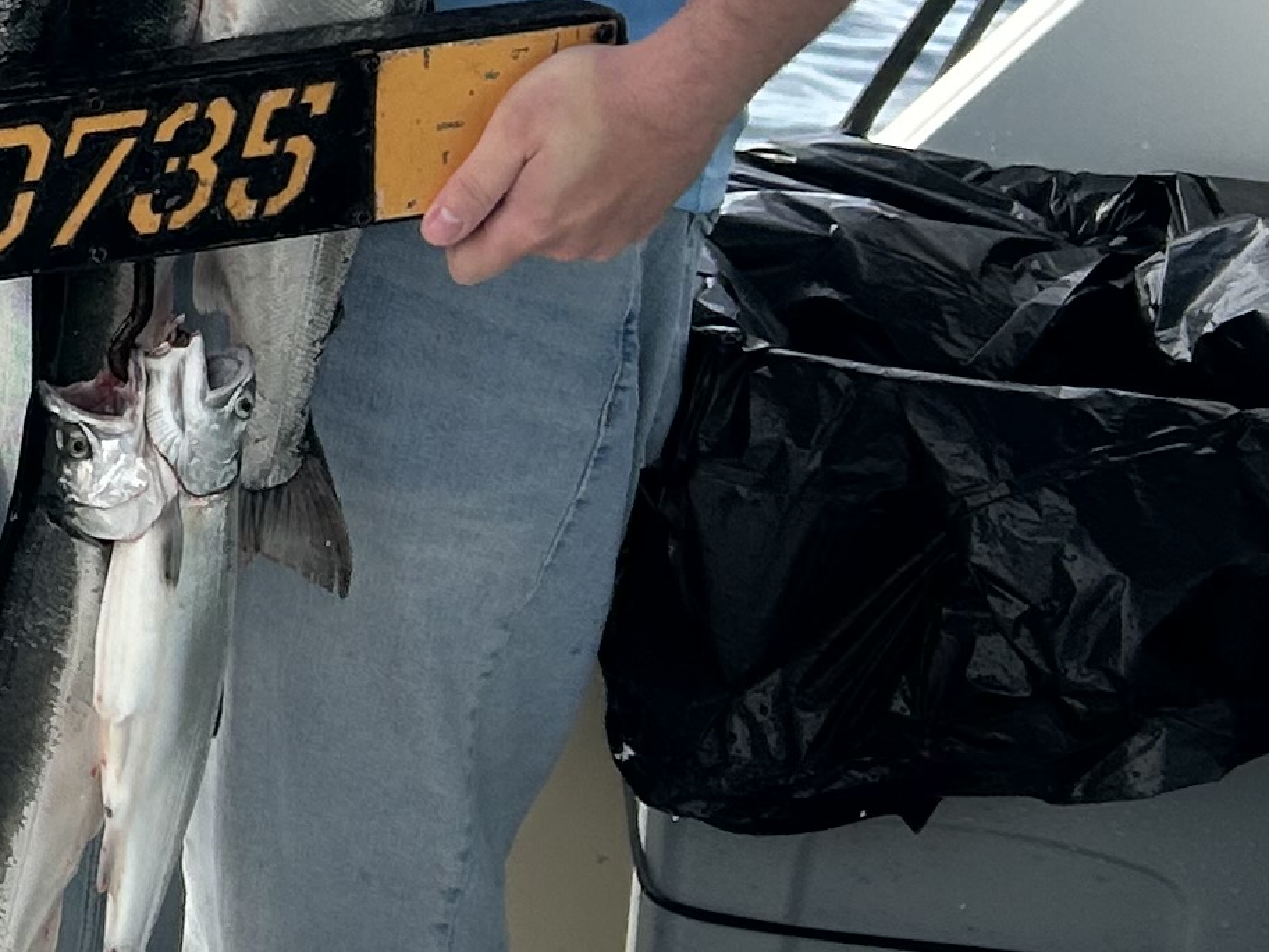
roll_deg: -4.5
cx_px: -1258
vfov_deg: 12.7
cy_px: 7
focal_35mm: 115
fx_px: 4216
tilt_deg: -15.0
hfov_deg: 14.3
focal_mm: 5.7
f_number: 1.5
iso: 50
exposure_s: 1/814
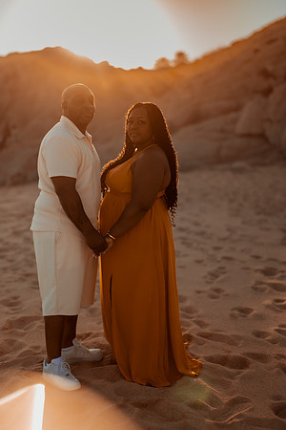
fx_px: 691
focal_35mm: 58
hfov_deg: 23.4
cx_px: 143
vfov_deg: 34.5
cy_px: 215
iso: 100
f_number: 1.4
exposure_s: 1/4000
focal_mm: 58
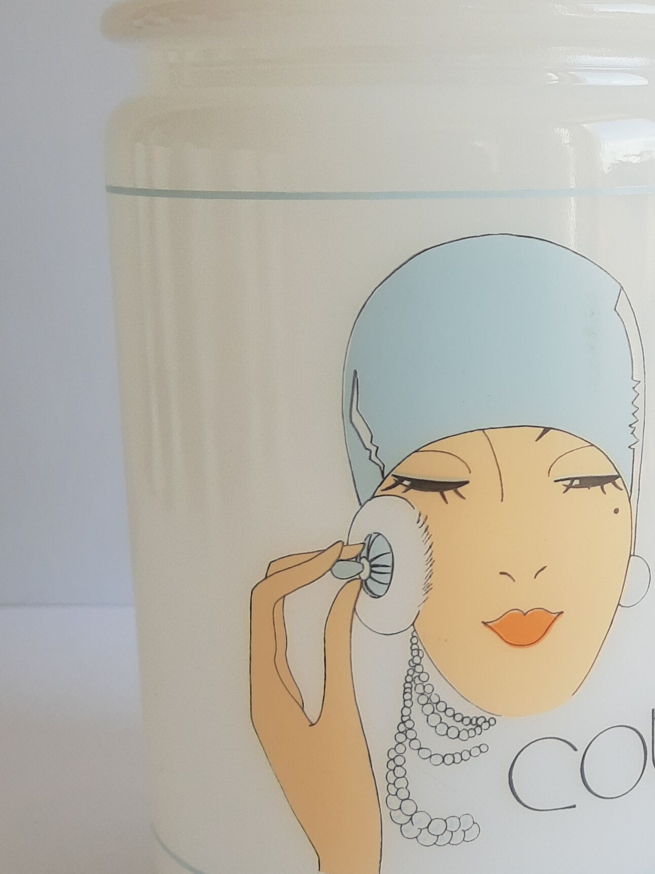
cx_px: 777
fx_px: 1565
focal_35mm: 62
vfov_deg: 31.2
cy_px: 390
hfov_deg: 22.0
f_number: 1.8
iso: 40
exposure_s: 1/117
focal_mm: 3.95
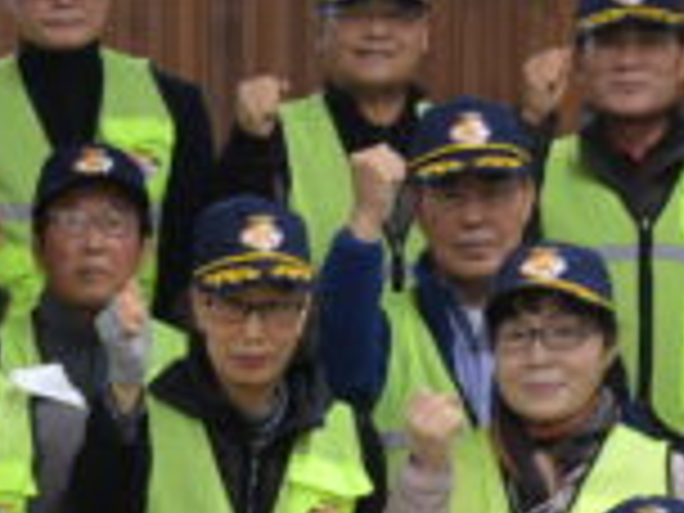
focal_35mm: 234
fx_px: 4624
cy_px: 374
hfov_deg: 8.2
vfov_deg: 6.3
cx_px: -418
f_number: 4.5
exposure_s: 1/80
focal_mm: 36
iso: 400
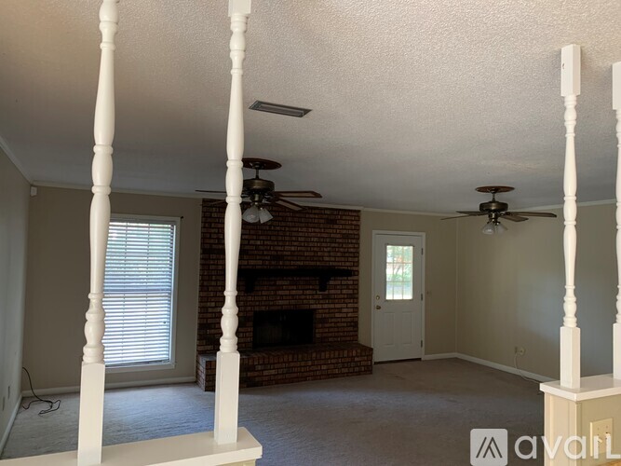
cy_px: 233
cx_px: 310
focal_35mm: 26
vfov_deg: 53.0
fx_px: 466
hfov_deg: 67.3
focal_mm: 4.25
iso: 125
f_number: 1.8
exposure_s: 1/60
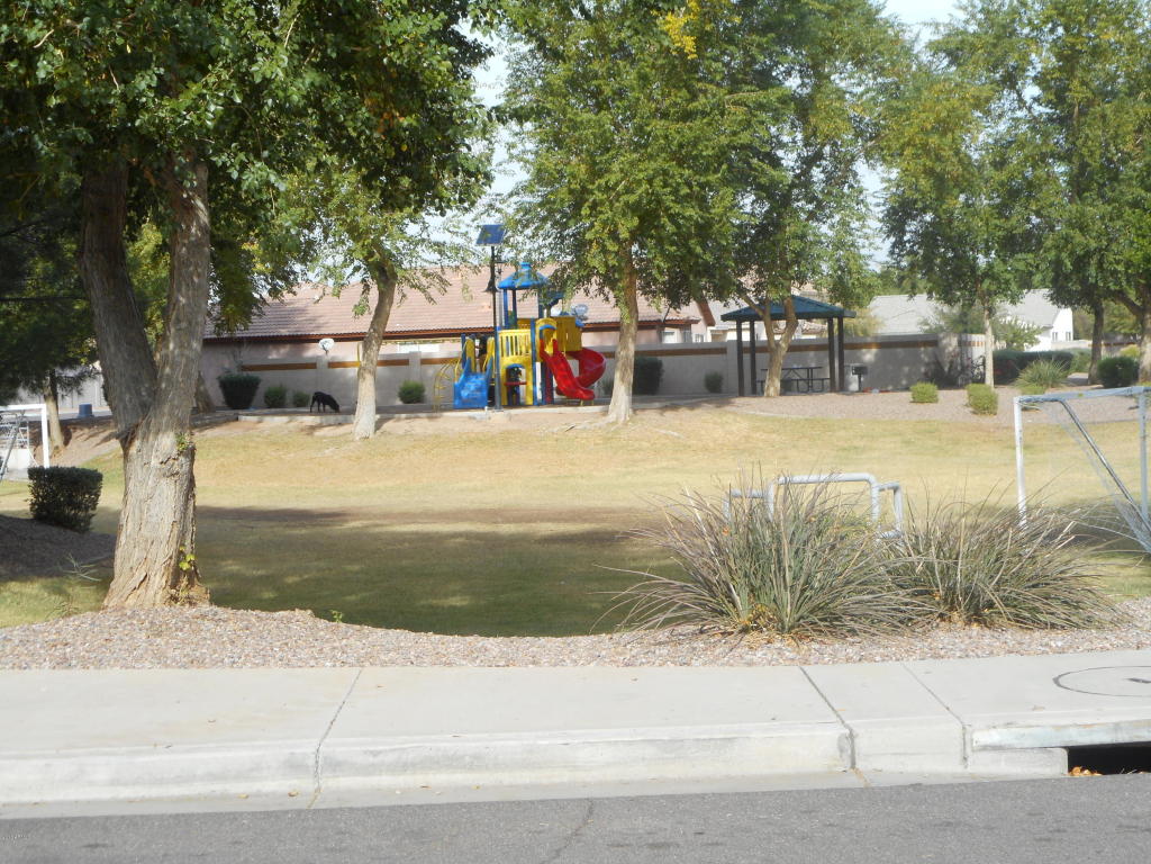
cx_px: 576
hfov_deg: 29.0
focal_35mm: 67
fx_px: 2228
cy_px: 432
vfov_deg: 21.9
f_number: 5.3
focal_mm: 12
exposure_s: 1/200
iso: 80
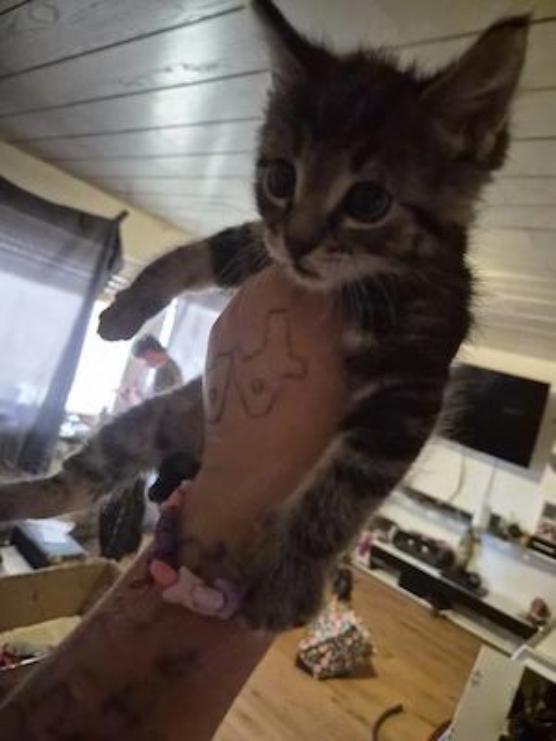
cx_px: 278
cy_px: 370
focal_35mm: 23
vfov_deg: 73.9
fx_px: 493
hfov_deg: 58.9
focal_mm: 5.4
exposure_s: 1/100
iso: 2500
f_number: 1.8
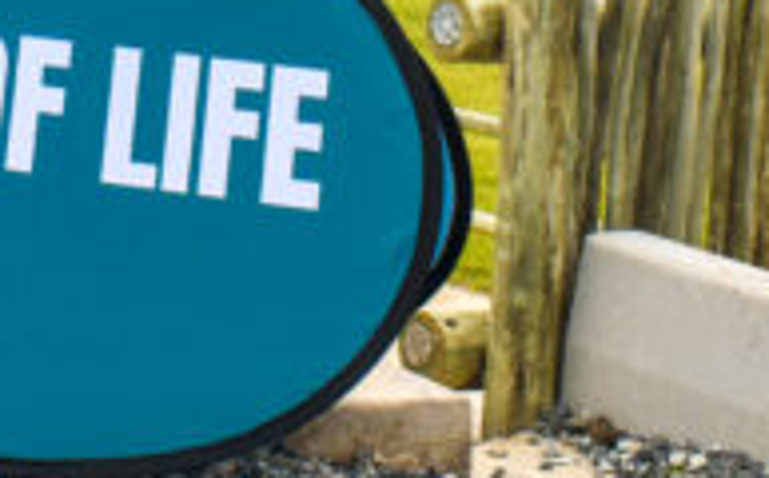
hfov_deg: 15.2
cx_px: -96
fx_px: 2804
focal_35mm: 134
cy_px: -339
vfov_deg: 9.4
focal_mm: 22
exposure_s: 1/200
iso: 200
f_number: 9
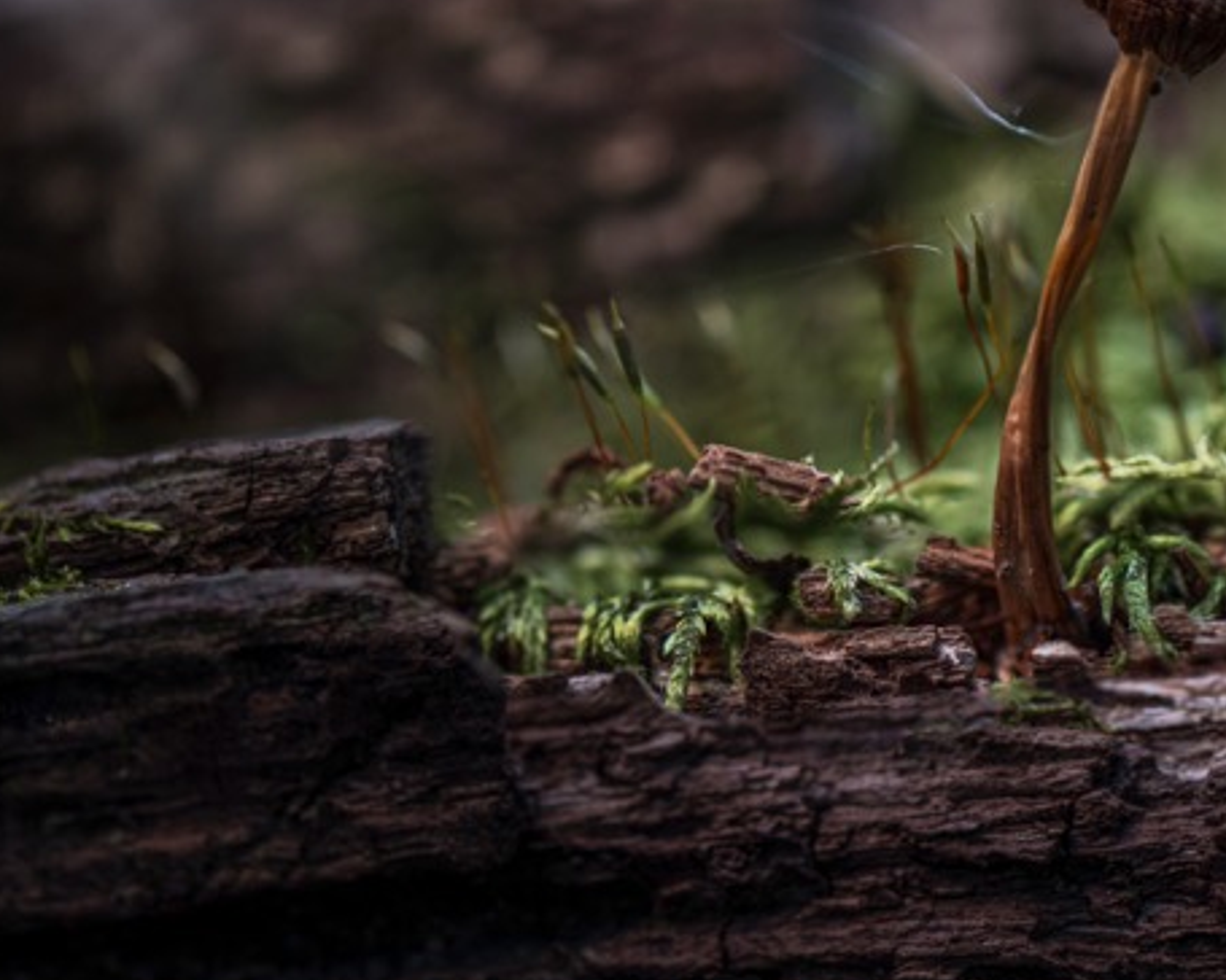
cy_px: 320
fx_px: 7076
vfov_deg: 7.9
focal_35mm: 195
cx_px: 1194
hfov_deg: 9.8
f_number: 4.5
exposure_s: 1/30
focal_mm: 105
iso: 100
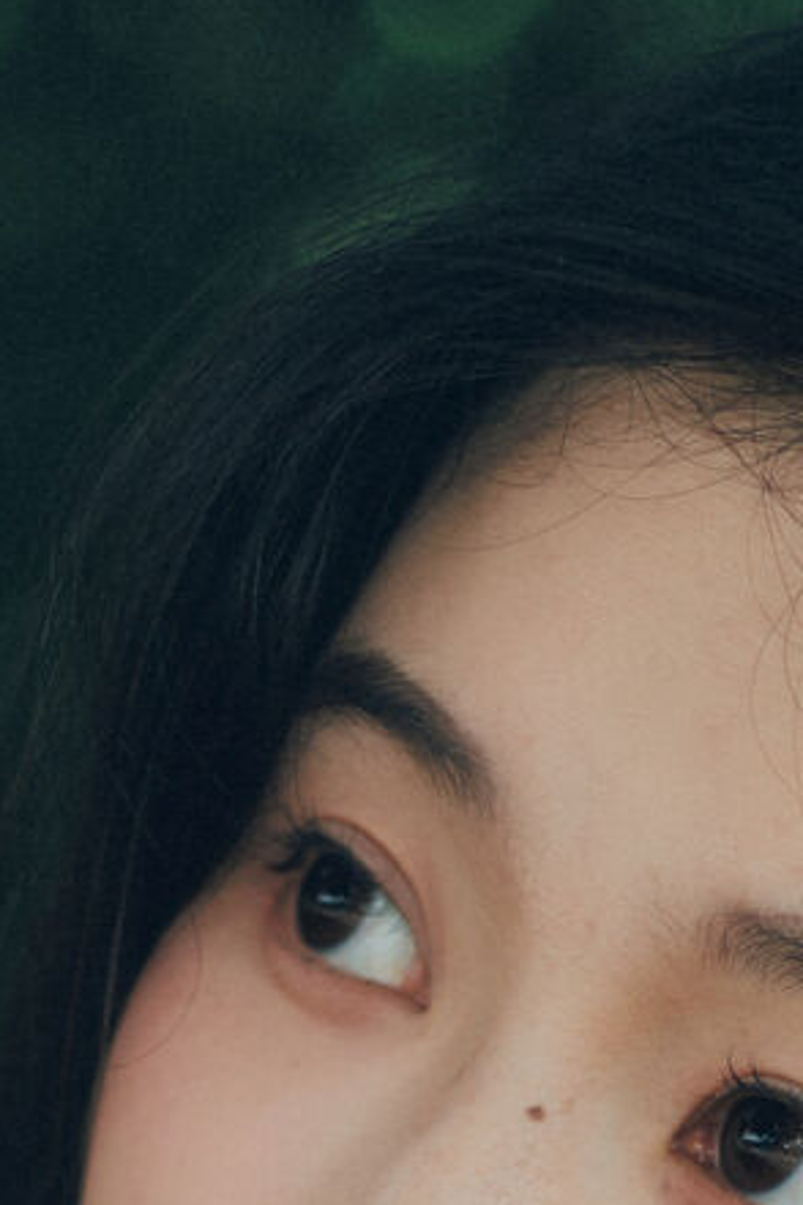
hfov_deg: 6.7
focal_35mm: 204
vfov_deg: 9.5
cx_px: 781
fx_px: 6825
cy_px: 2271
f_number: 2
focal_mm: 50
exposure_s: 1/320
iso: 320
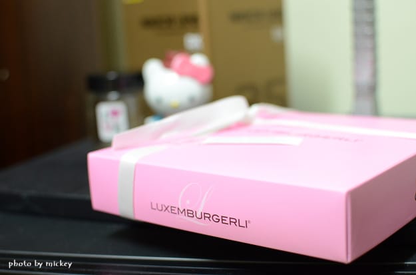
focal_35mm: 52
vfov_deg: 25.6
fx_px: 605
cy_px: 138
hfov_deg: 37.9
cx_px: 208
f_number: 3.2
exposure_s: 1/30
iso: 1250
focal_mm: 35
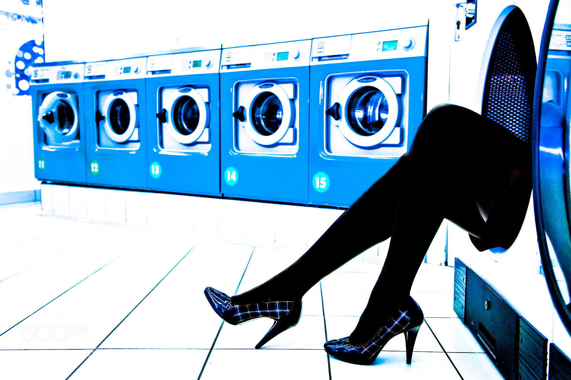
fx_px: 634
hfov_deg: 48.5
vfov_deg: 33.4
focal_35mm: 40
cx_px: 286
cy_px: 190
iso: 1000
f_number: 5.6
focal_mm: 40
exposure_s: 1/250
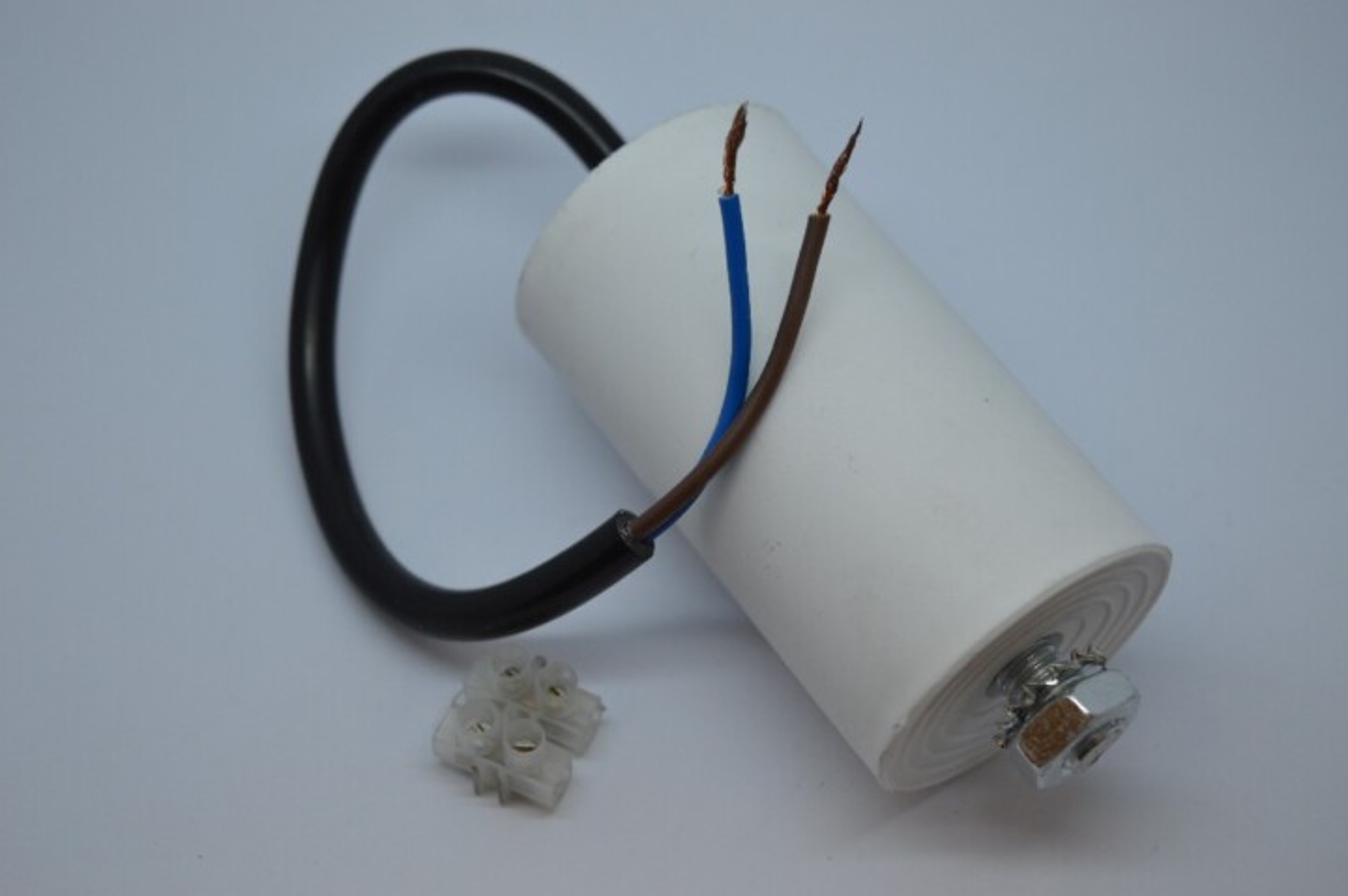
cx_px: 674
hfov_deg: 35.1
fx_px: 2133
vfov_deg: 23.7
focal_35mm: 57
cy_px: 448
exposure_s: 1/125
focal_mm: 38
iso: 220
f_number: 5.6
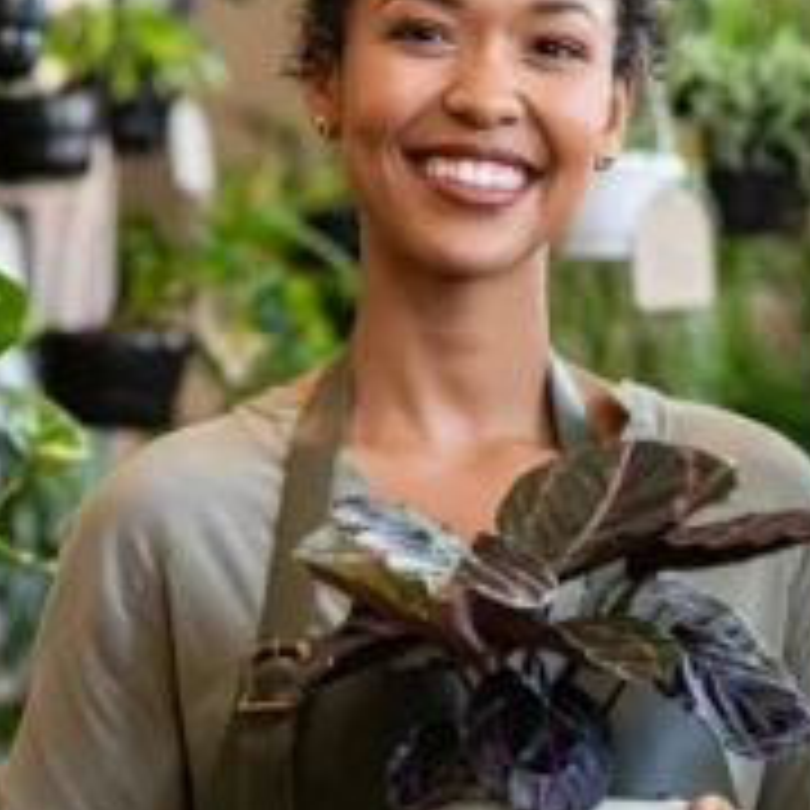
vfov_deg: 9.7
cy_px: 477
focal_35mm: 181
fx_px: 4792
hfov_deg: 9.6
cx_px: 9
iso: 800
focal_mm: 50
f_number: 2.5
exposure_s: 1/160
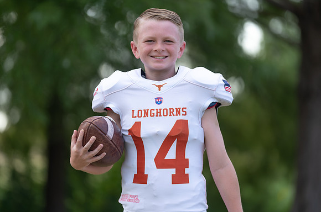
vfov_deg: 7.4
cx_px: 152
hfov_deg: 11.2
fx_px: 1635
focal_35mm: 184
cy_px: 96
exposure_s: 1/400
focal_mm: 162
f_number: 2.8
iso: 100
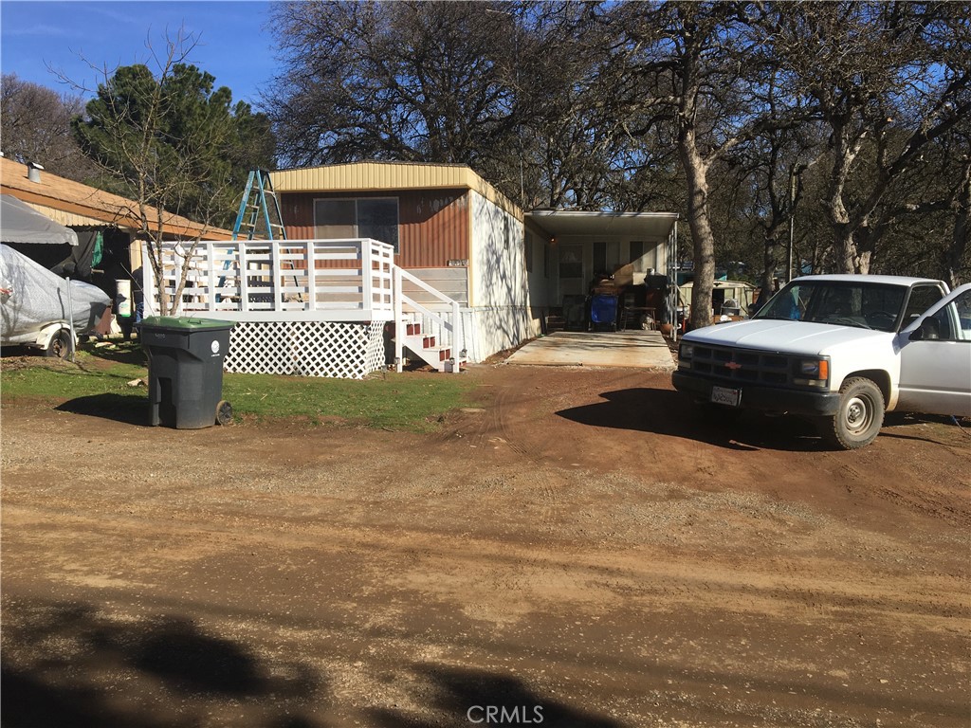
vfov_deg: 48.2
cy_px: 364
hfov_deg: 61.7
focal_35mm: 29
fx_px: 813
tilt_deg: -3.8
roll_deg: +0.4
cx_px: 486
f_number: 2.2
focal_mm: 4.15
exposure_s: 1/1876
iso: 25
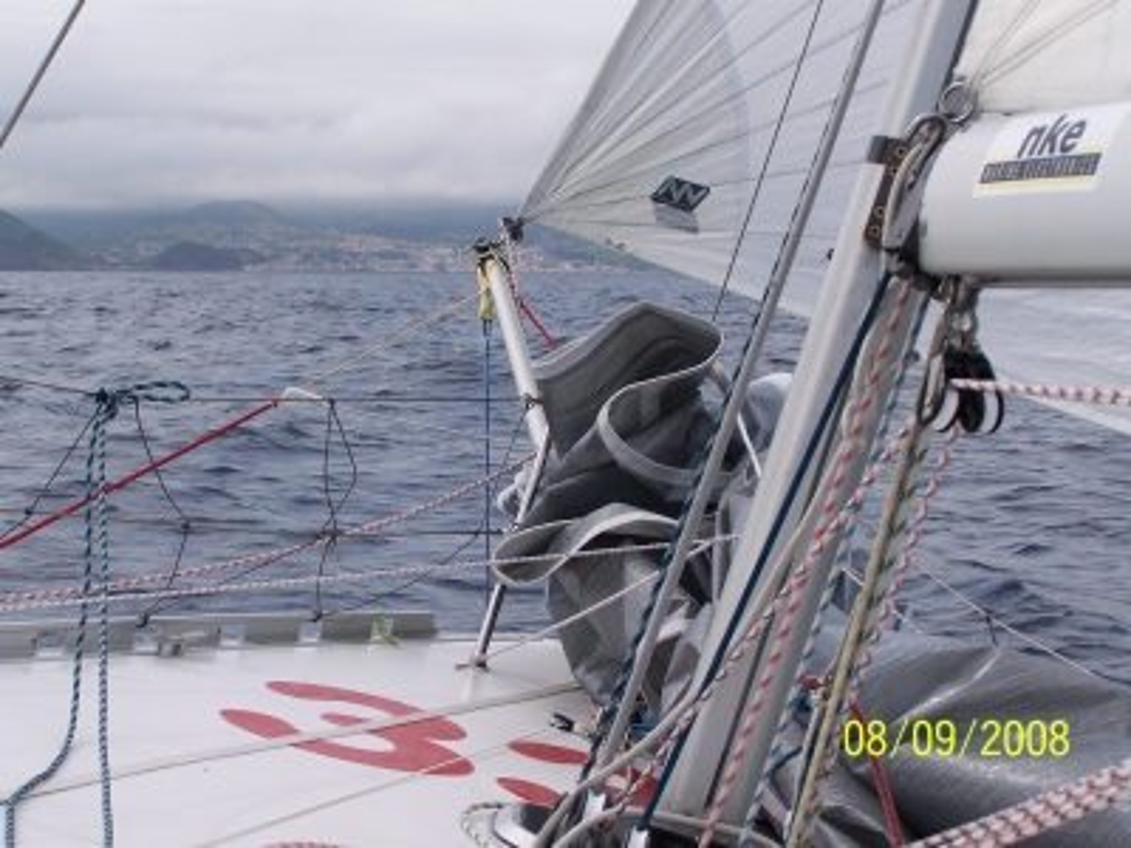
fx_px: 2287
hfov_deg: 27.8
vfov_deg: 21.0
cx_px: 566
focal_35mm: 70
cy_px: 424
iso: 64
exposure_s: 1/640
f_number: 4.5
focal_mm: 11.6
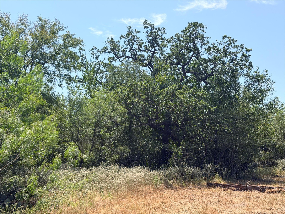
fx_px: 395
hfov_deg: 39.7
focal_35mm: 48
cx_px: 142
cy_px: 107
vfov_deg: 30.3
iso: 64
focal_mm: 6.76
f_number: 1.78
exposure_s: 1/3378
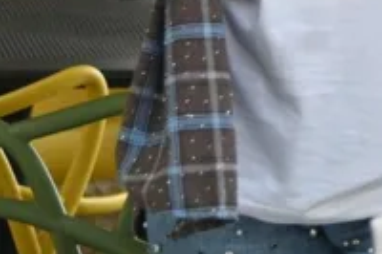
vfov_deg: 4.6
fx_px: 3149
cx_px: 806
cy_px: -257
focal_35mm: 297
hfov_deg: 6.7
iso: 400
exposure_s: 1/320
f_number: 4
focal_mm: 58
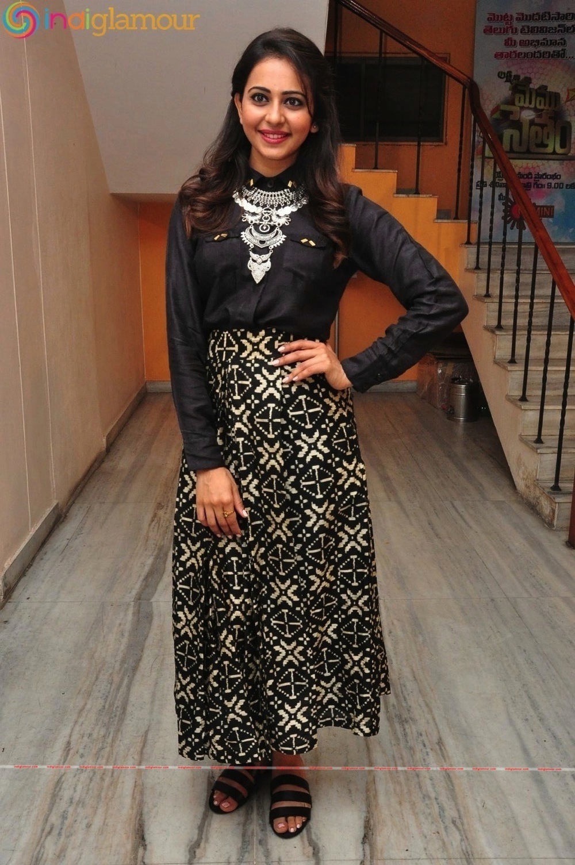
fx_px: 864
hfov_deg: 36.8
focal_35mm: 36
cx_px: 288
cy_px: 432
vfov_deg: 53.2
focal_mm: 24
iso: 1600
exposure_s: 1/125
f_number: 9
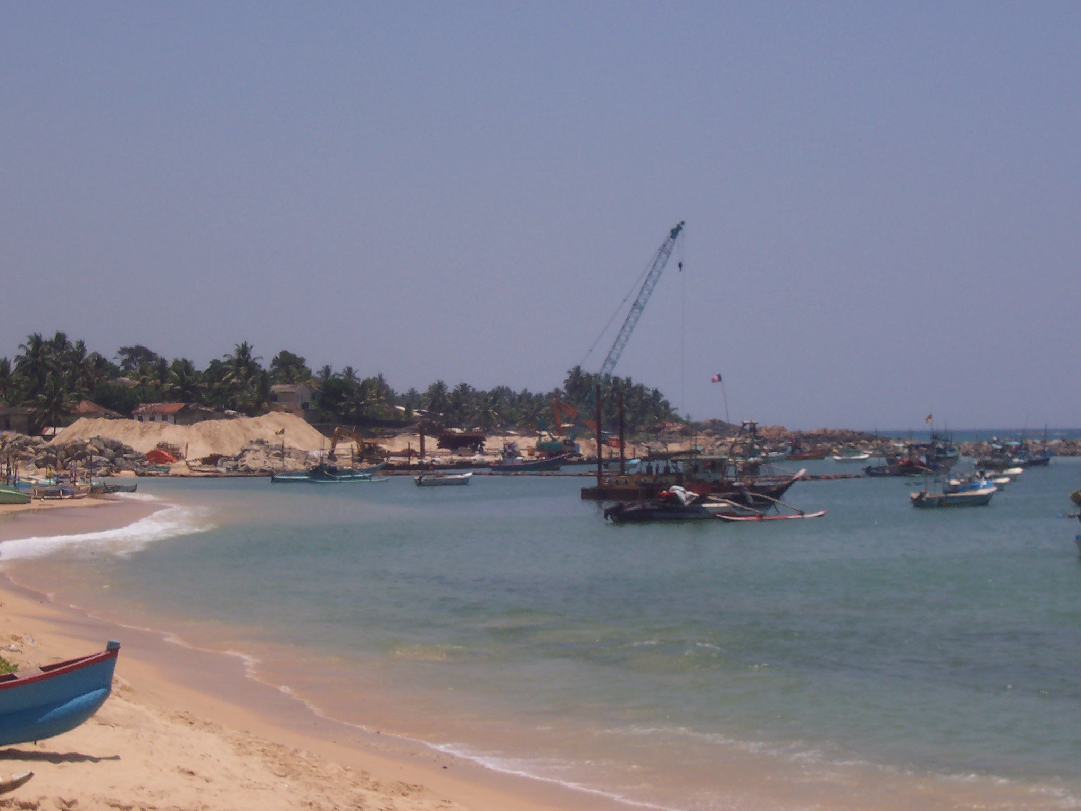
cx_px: 540
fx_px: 2217
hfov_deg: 27.4
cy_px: 406
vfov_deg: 20.7
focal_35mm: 71
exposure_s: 1/750
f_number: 6.7
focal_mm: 10.8
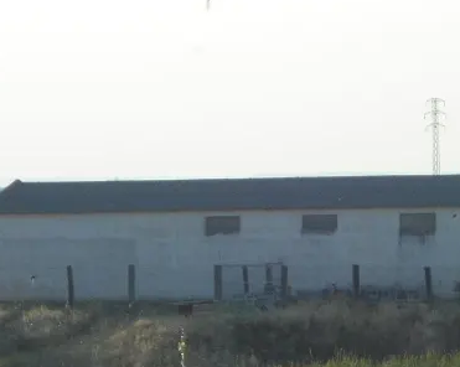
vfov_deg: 8.7
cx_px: 303
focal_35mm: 177
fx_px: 2407
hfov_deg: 10.9
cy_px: 231
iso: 80
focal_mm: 18.8
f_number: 5.9
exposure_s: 1/200
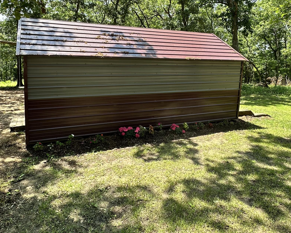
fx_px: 224
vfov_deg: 54.0
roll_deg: -2.8
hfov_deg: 65.9
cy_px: 82
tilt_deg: -7.2
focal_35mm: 26
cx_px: 130
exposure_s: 1/332
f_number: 2.2
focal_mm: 2.22
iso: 40
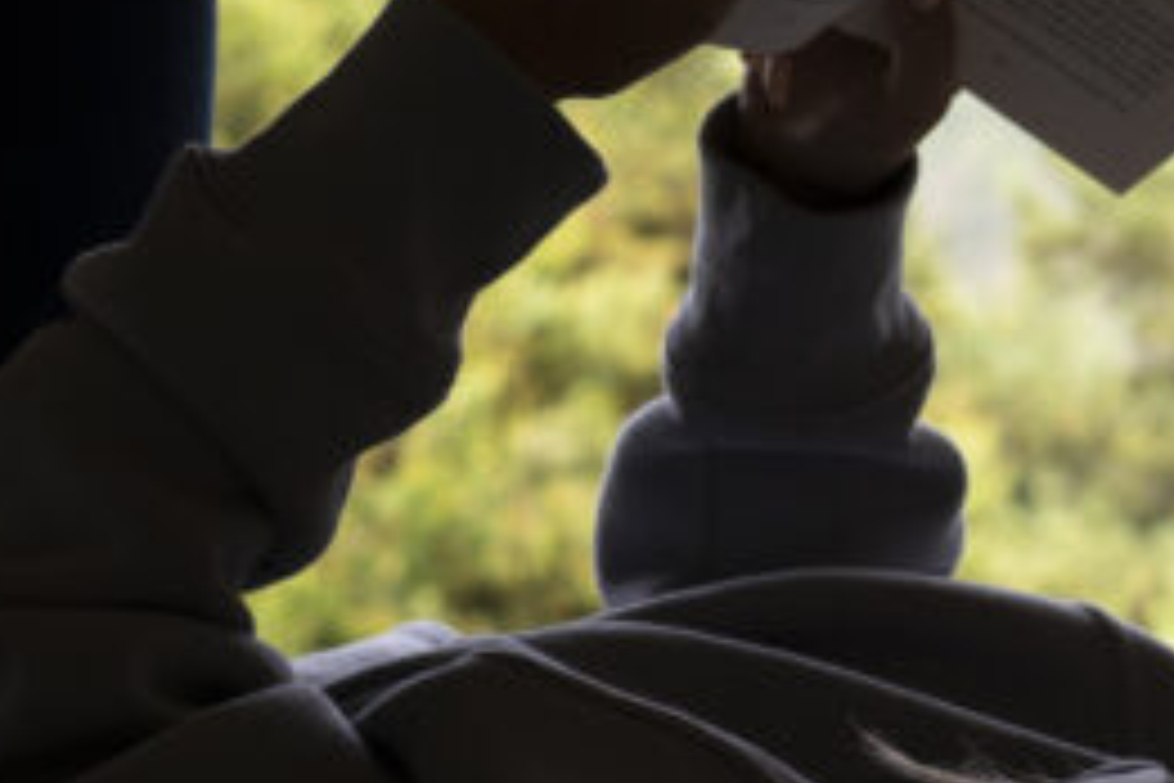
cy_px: 76
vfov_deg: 9.3
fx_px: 4793
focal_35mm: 147
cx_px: 832
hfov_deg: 13.9
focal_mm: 50
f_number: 5
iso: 200
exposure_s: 1/160
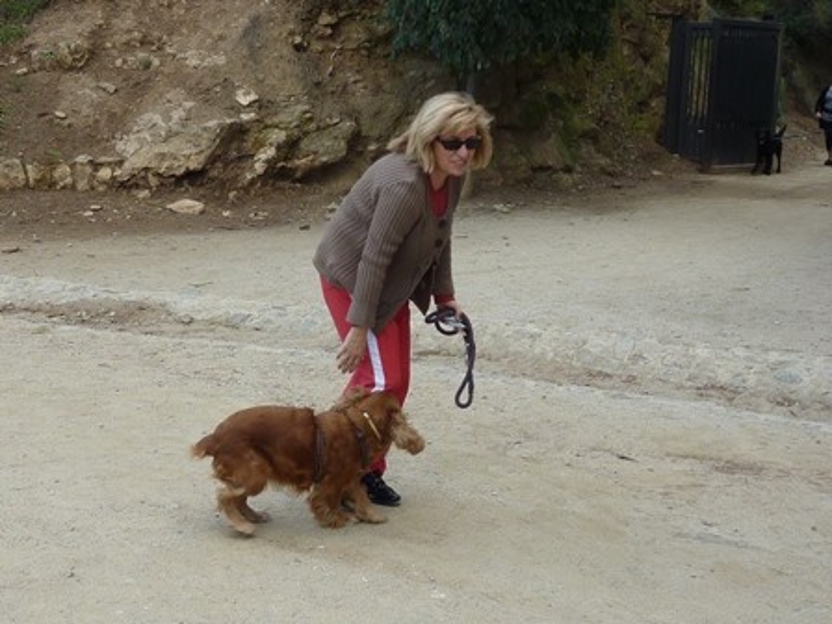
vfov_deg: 28.6
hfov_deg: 37.5
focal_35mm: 51
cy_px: 312
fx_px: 1226
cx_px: 416
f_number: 3.4
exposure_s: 1/125
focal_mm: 4.7
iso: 80
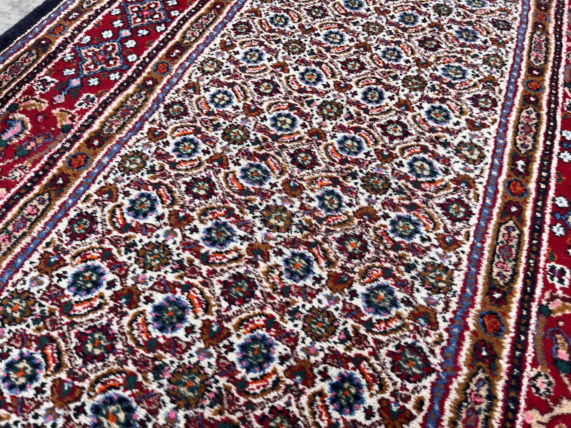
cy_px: 214
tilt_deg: -56.1
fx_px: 429
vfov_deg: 53.1
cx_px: 286
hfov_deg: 67.3
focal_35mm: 26
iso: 50
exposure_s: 1/1536
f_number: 1.6
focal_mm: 5.1
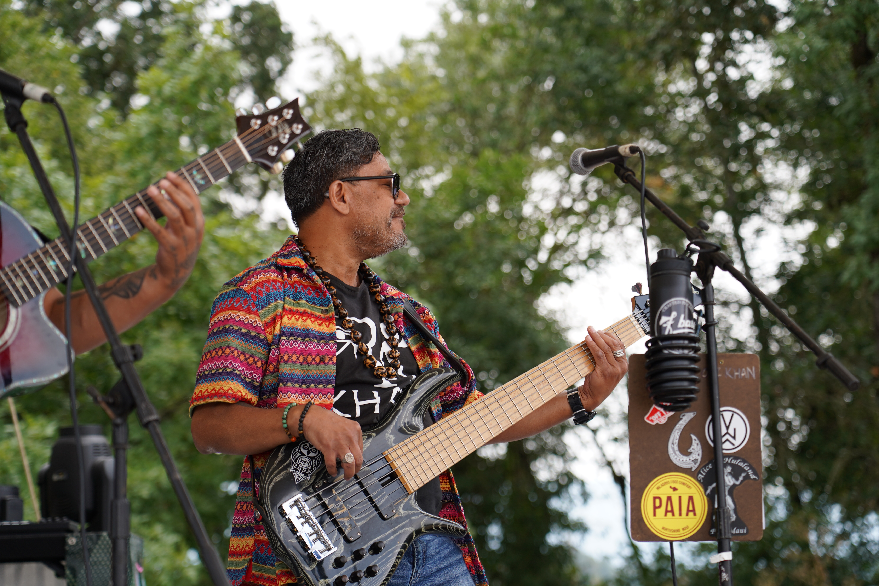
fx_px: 2564
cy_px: 293
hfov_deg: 19.5
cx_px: 440
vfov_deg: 13.0
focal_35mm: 105
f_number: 4.5
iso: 100
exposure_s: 1/200
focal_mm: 105
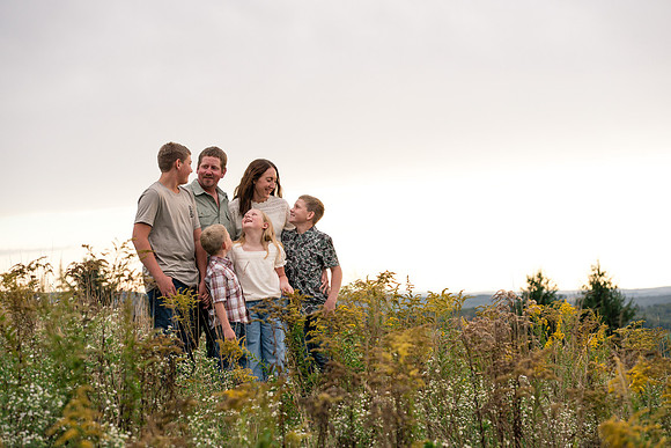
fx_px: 1585
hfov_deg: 23.9
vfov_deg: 16.1
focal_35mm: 85
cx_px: 336
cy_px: 224
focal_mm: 85
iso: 640
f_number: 4.5
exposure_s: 1/320
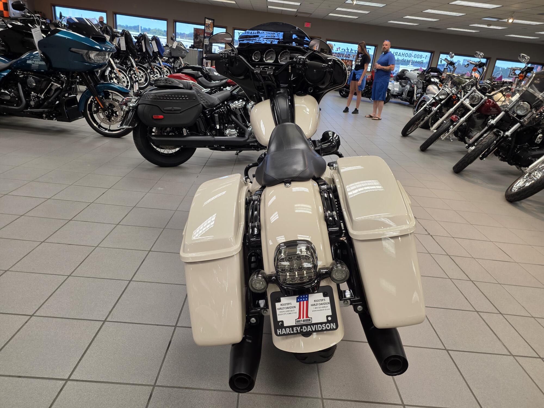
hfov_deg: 73.9
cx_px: 272
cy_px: 204
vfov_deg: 58.9
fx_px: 361
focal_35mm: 23
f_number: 1.7
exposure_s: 1/120
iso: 100
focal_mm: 6.25
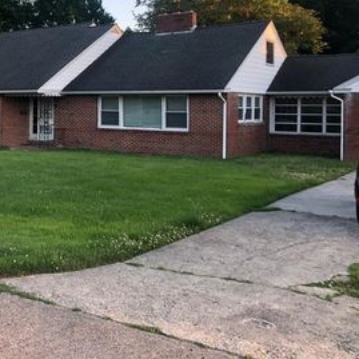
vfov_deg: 36.3
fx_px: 540
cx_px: 55
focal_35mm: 46
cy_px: 110
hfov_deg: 35.2
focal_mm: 3.99
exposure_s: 1/120
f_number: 1.8
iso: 25
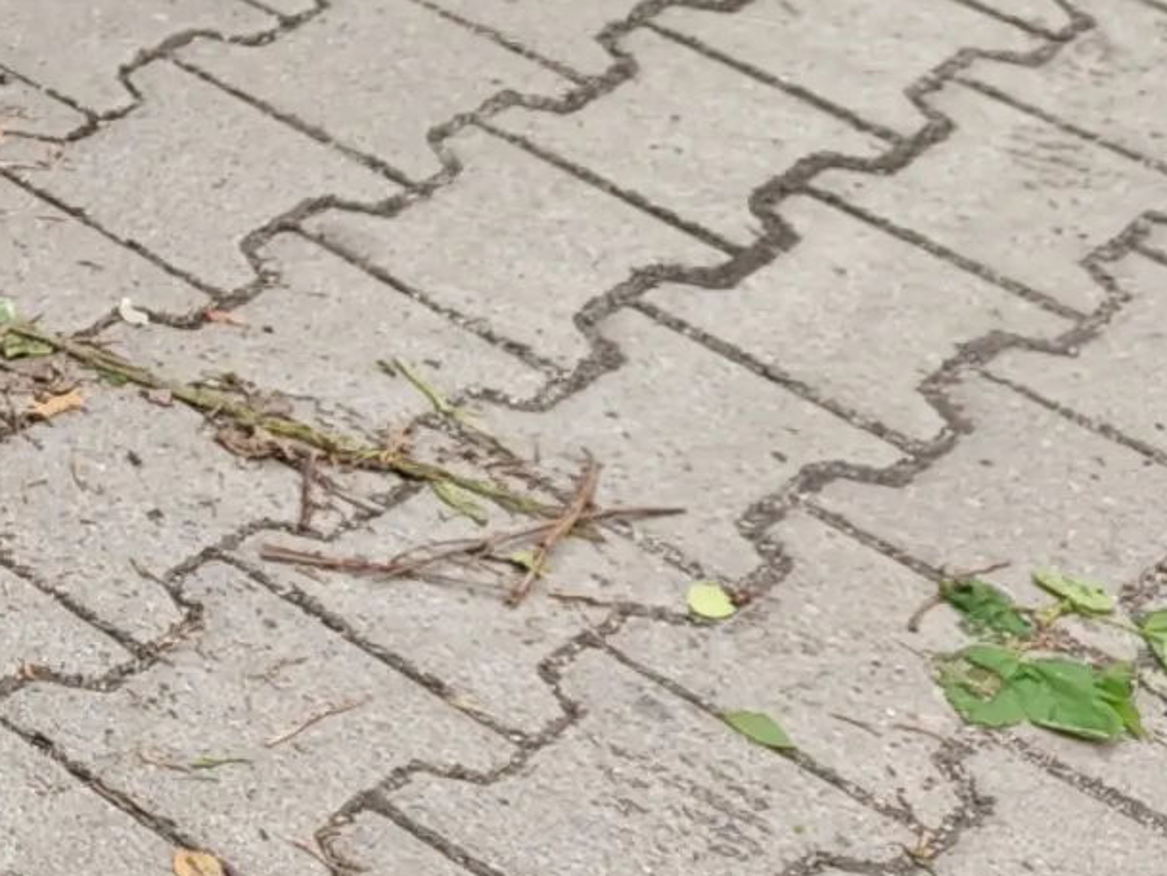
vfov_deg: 11.0
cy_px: -964
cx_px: -1770
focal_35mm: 121
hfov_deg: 12.3
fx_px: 4080
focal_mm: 8.72
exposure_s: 1/177
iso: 50
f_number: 2
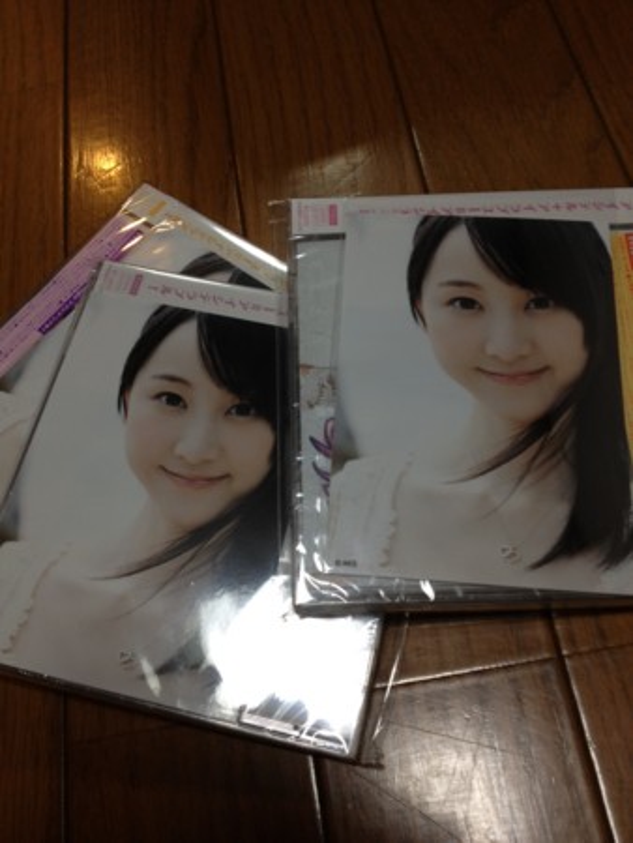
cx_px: 316
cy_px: 422
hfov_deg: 40.7
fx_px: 853
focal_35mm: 35
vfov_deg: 52.6
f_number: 2.4
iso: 80
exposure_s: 1/20
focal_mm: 4.28
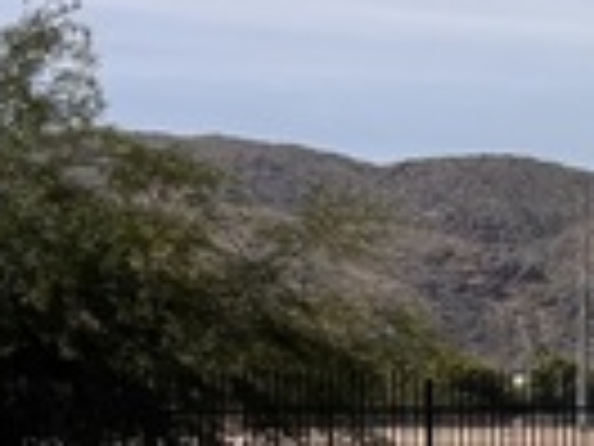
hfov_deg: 8.5
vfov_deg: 7.4
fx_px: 3449
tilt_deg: +1.0
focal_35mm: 201
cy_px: 401
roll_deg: +2.9
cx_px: 1660
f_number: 1.6
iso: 50
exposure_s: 1/5076
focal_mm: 5.96
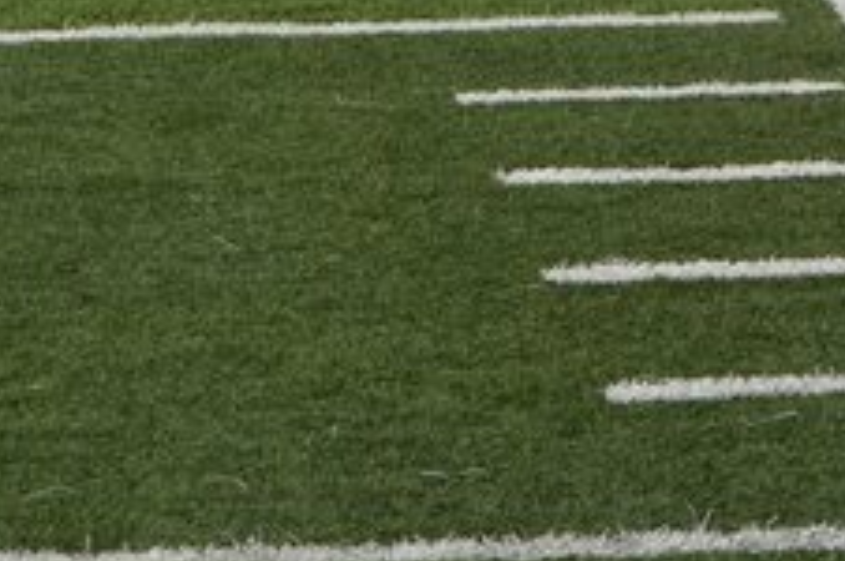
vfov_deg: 4.6
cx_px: 209
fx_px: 6914
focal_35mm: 295
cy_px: -567
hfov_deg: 7.0
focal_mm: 65
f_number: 5.6
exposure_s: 1/2000
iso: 2500
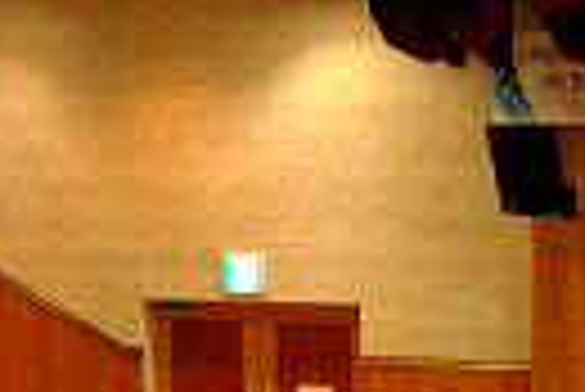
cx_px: 72
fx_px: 2066
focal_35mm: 127
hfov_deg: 15.9
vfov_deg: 10.5
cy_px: 534
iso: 400
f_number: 4
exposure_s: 1/60
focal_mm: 22
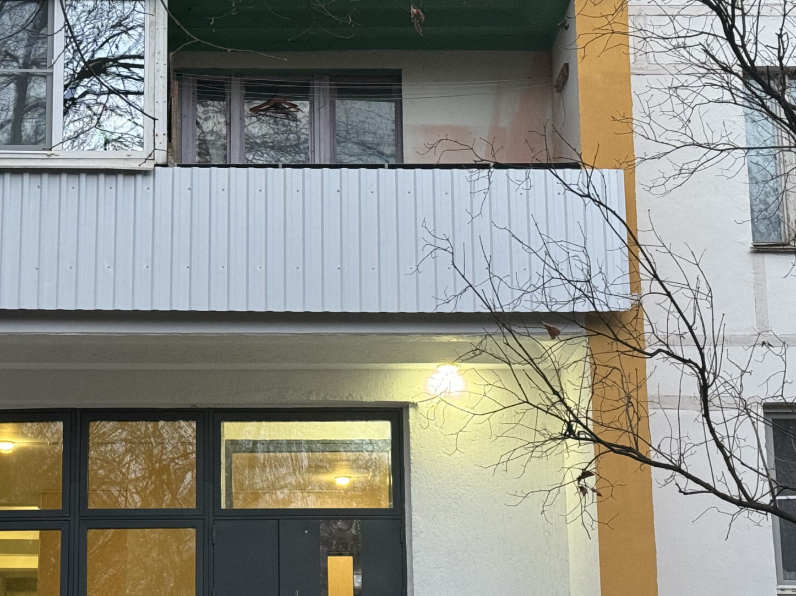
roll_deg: +0.5
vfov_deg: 17.4
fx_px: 1954
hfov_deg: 22.9
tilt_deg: +13.5
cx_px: 242
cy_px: 334
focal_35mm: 85
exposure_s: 1/60
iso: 250
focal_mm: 6.76
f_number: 1.78
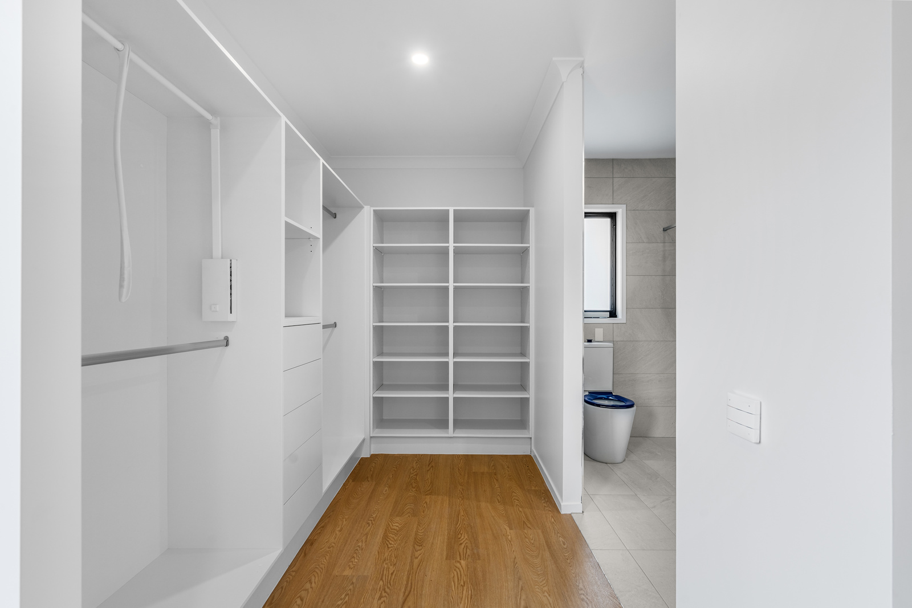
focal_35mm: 16
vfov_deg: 73.8
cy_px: 304
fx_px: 405
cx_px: 456
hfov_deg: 96.7
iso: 200
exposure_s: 1/5
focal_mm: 16
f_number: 8
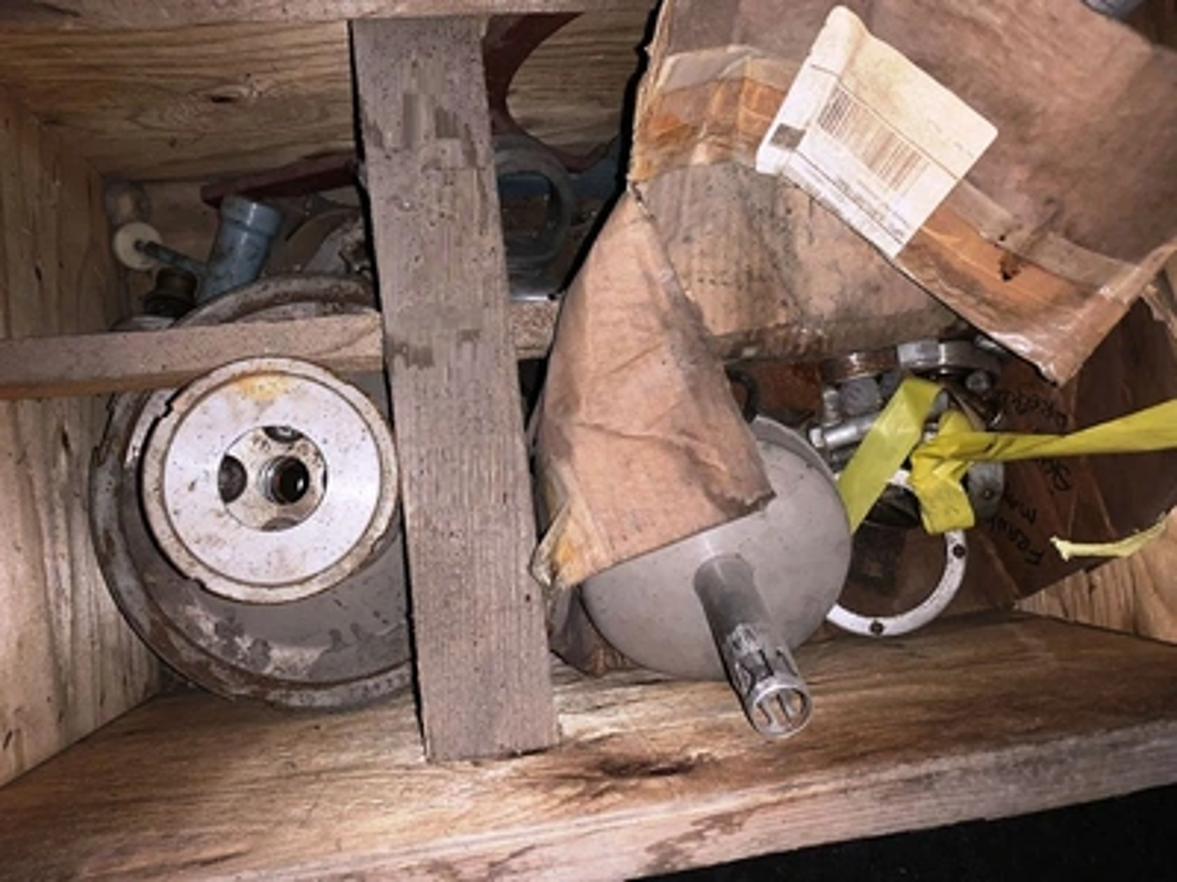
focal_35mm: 26
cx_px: 588
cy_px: 441
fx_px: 884
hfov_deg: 67.3
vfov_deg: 53.1
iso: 40
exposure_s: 1/19
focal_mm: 4.25
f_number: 1.8
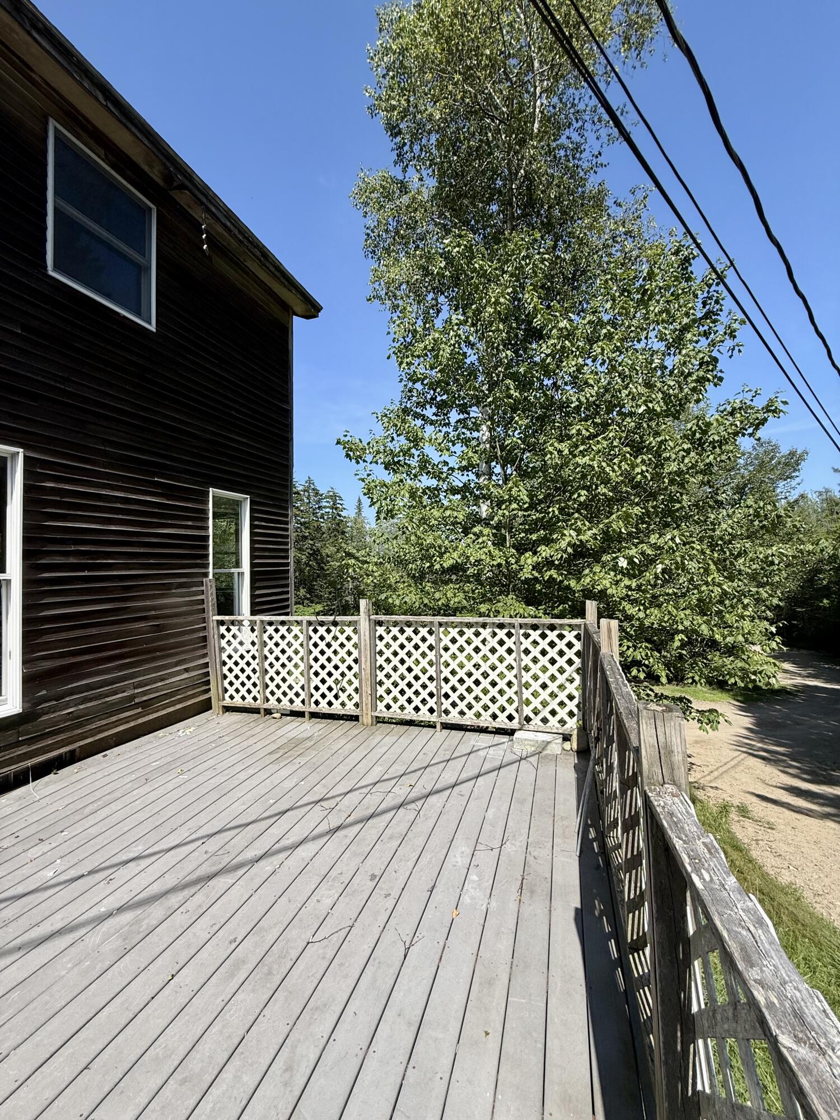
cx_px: 420
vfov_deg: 102.1
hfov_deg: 85.7
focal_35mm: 14
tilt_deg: +0.5
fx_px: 453
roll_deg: +0.1
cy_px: 560
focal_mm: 2.22
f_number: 2.2
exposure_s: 1/1795
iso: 50
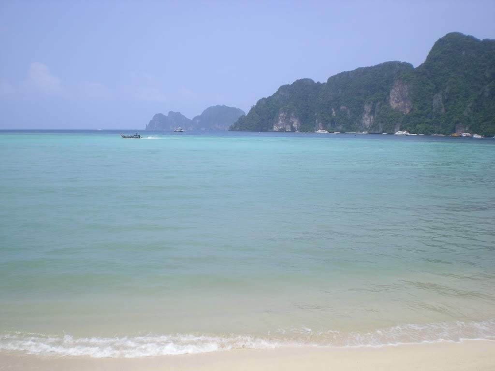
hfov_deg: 49.0
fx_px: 543
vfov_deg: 37.7
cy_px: 186
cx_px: 248
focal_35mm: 38
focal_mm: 6.3
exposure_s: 1/413
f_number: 4.6
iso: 50
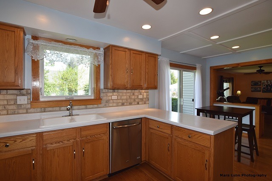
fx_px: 125
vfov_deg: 72.0
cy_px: 90
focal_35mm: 16
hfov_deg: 95.0
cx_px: 136
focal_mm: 11
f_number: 5.6
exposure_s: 1/125
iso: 280
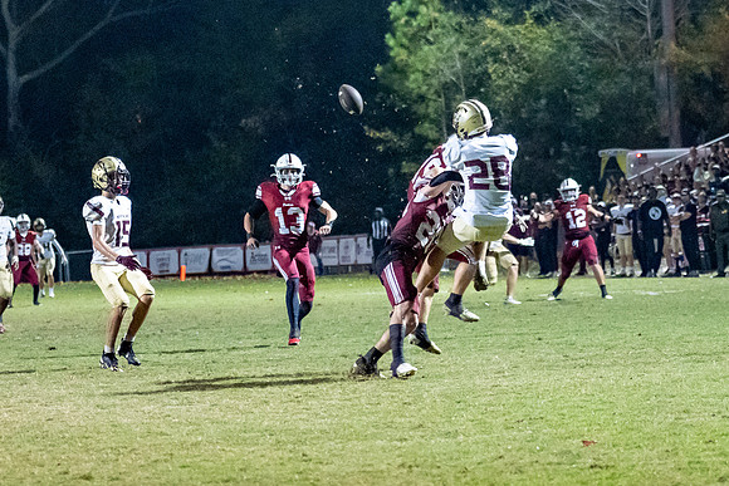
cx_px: 381
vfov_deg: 8.0
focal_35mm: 172
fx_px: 3488
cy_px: 270
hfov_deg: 11.9
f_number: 2.8
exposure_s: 1/800
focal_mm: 70
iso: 10000
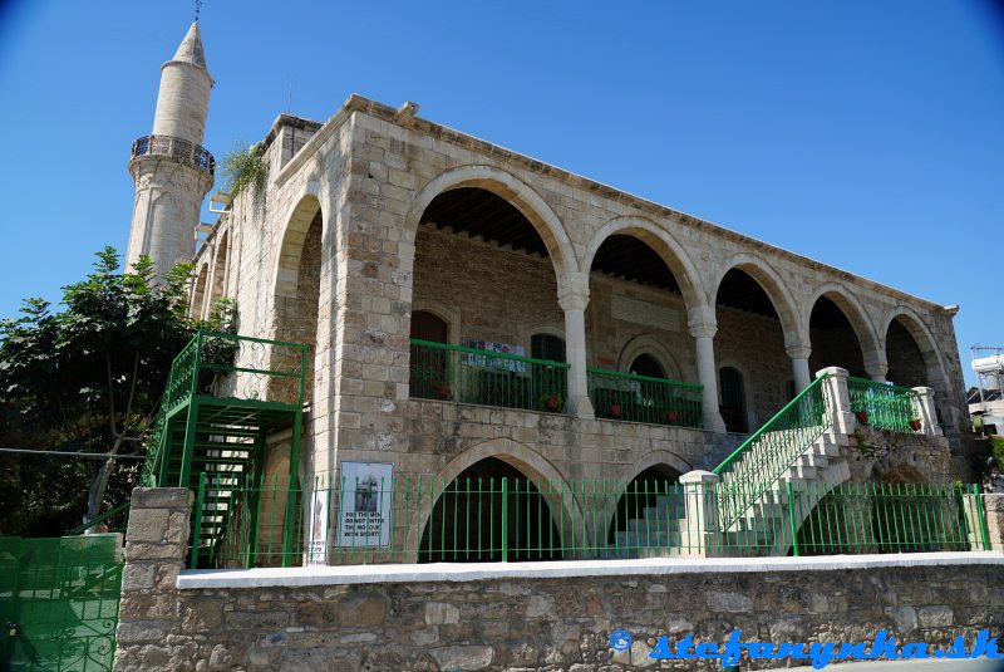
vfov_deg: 53.2
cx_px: 502
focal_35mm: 24
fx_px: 670
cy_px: 336
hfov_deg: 73.7
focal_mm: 24
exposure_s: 1/400
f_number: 4
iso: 100
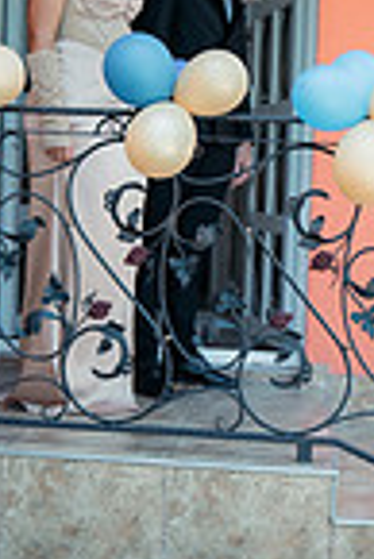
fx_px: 1352
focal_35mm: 87
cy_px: 274
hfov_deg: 15.7
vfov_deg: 23.4
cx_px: 185
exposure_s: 1/500
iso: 360
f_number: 2.8
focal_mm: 28
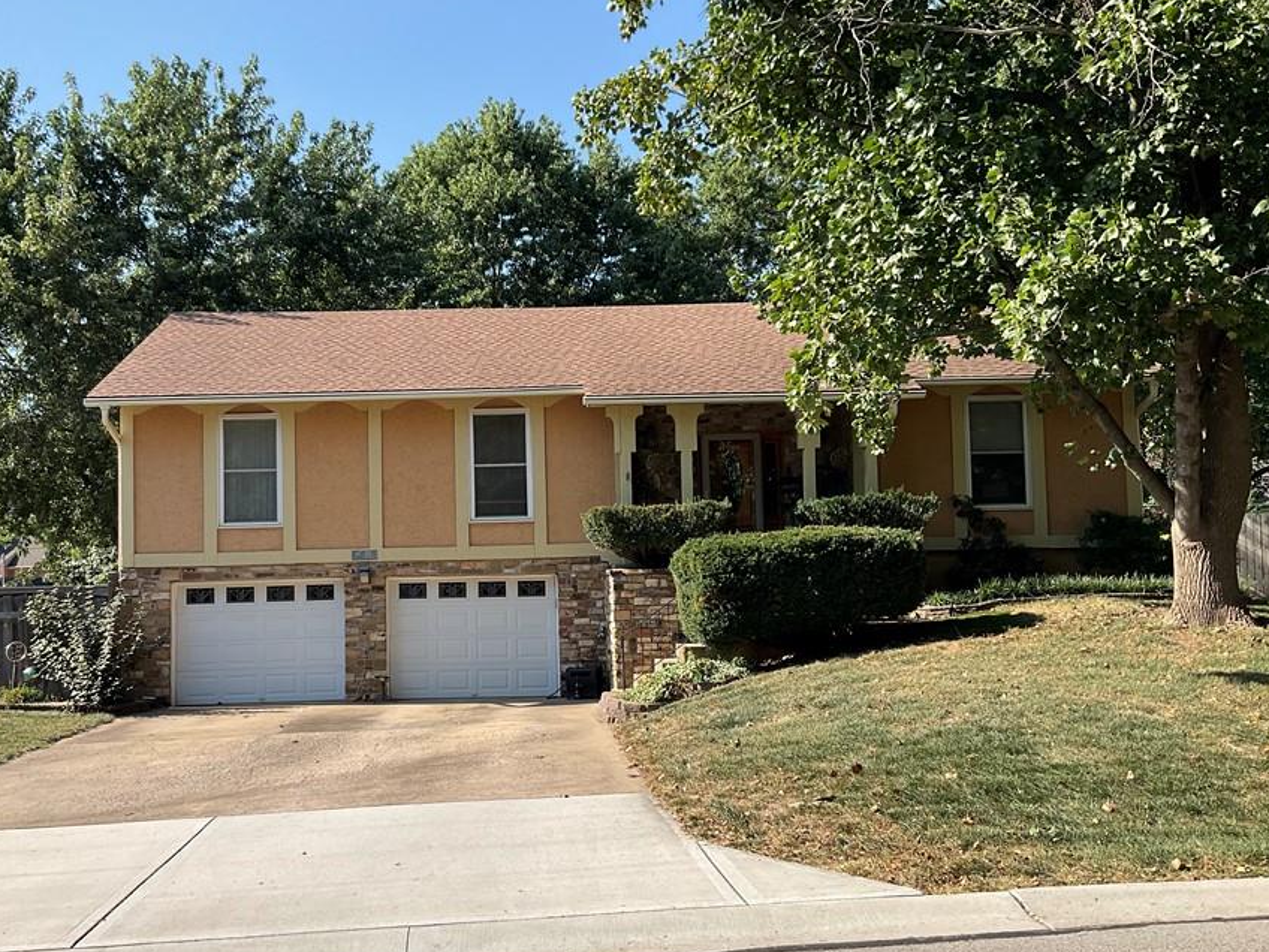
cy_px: 515
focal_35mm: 35
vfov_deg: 40.7
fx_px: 1283
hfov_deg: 52.3
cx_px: 518
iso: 16
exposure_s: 1/1035
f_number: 1.8
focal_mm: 3
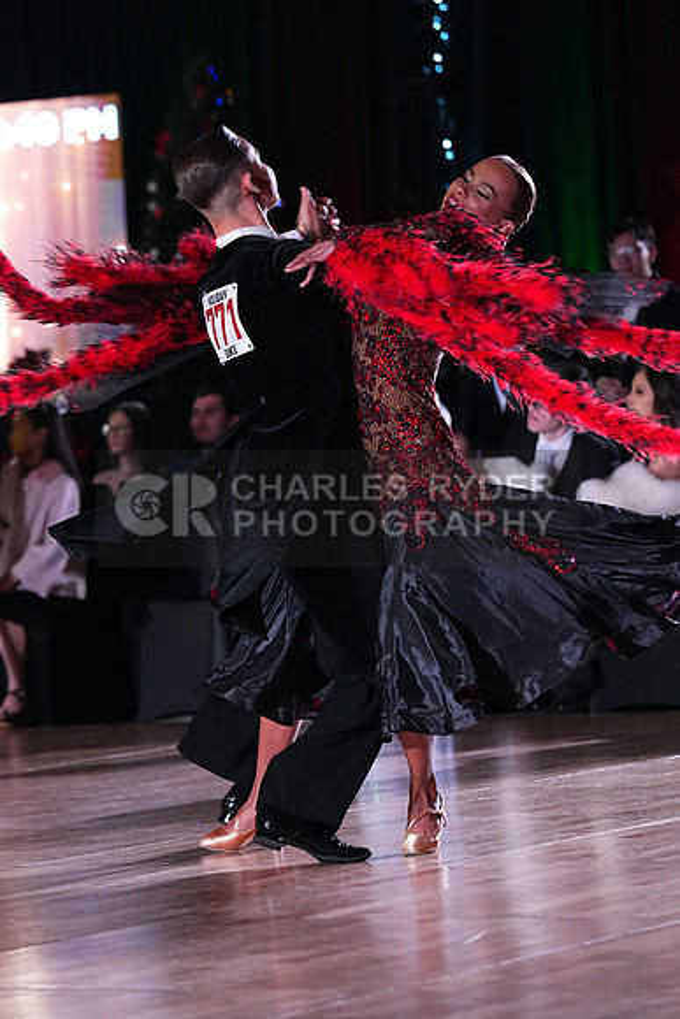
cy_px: 510
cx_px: 340
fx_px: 4644
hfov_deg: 8.4
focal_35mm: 164
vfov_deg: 12.5
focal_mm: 164
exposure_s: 1/400
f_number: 5
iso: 8000
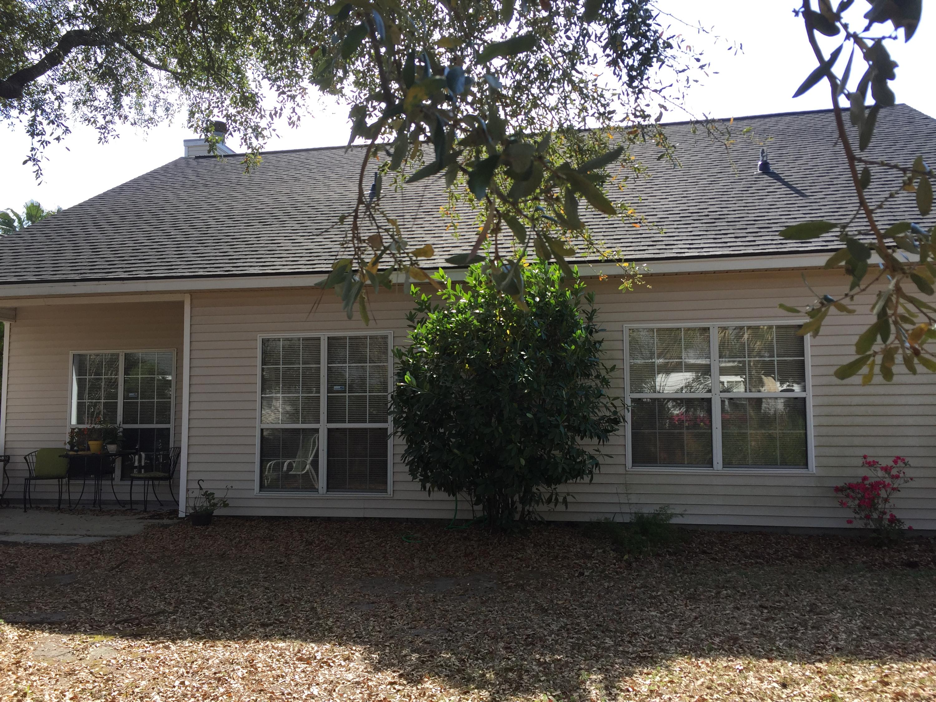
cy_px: 351
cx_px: 468
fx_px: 784
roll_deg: -0.9
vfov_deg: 48.2
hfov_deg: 61.7
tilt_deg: +5.0
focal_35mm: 29
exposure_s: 1/590
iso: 32
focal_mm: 4.15
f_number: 2.2
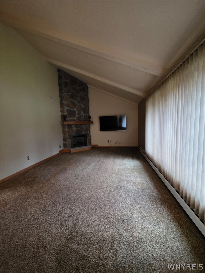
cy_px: 136
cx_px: 102
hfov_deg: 89.9
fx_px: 103
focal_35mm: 13
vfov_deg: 106.2
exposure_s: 1/60
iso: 800
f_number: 1.9
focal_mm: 2.2
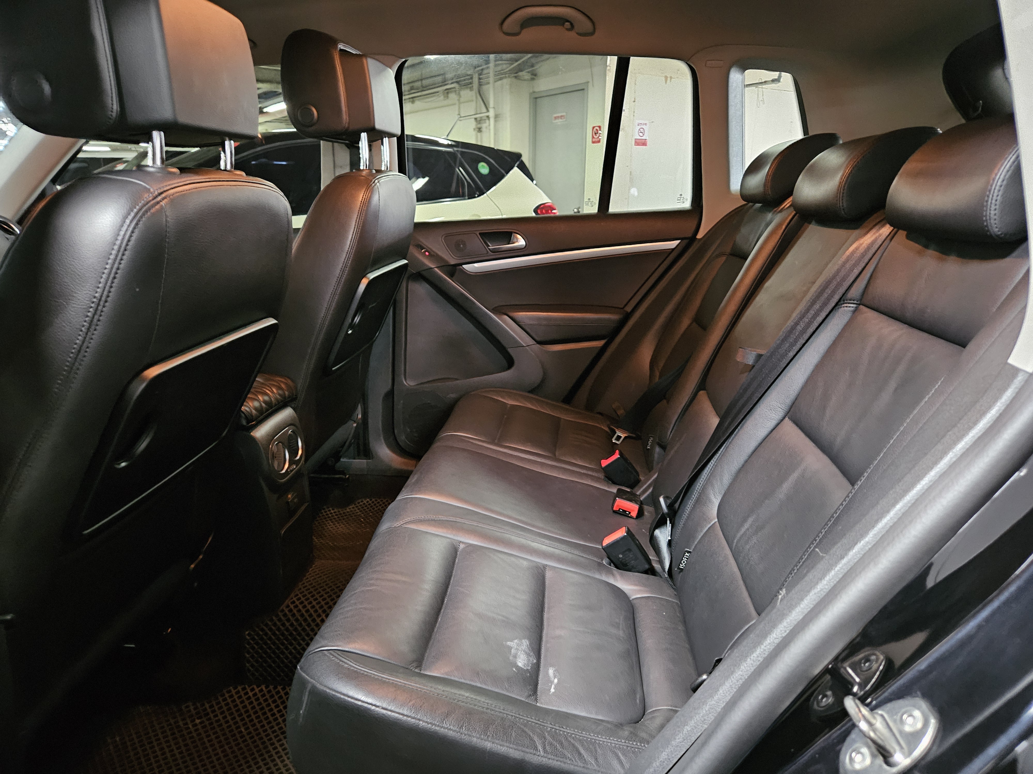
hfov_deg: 73.9
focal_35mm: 23
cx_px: 516
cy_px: 387
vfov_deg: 58.9
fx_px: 686
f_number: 1.8
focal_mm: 5.4
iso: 1600
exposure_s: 1/15
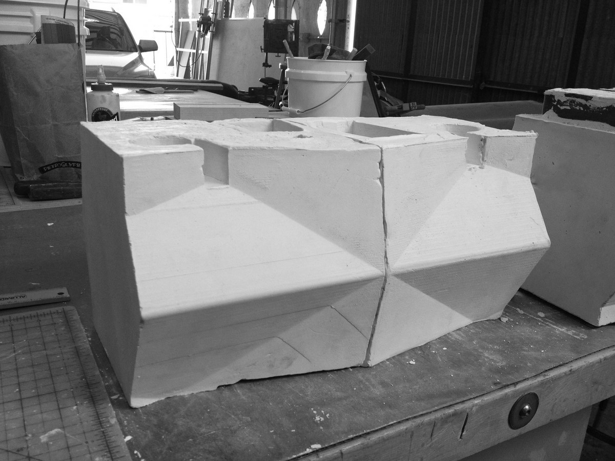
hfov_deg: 52.6
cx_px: 308
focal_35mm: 35
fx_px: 622
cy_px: 230
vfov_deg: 40.7
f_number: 2.4
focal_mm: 4.28
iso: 80
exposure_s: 1/120
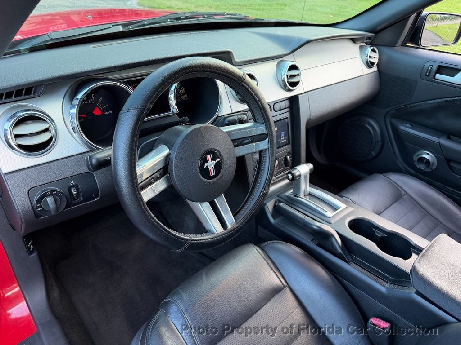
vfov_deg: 56.8
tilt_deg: -33.1
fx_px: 320
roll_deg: -4.5
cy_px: 172
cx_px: 230
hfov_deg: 71.6
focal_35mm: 24
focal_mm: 6.76
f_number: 1.78
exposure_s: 1/66
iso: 200
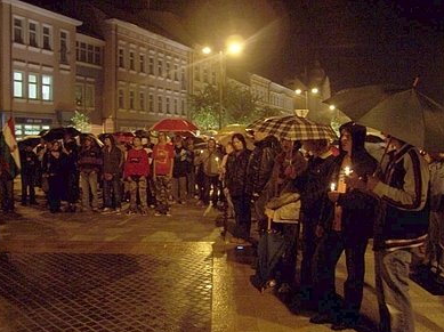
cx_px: 218
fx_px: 449
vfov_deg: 40.6
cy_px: 170
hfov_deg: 52.7
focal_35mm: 35
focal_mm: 5.6
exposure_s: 1/8
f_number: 2.7
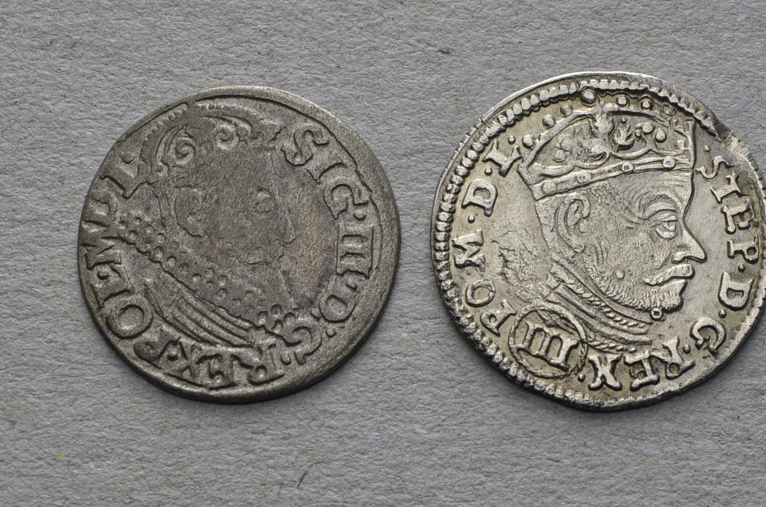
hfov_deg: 14.5
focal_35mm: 142
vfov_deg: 9.6
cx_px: 451
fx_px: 3012
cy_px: 278
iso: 400
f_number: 14
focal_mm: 55
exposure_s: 1/250
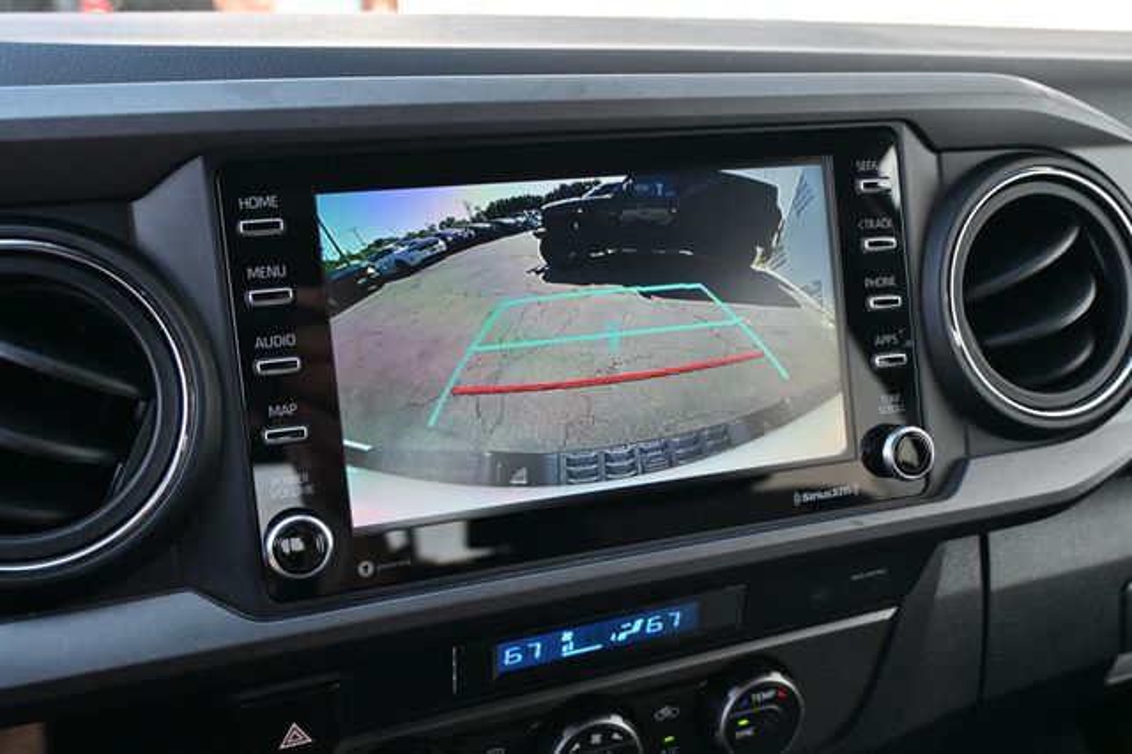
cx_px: 566
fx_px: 1037
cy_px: 377
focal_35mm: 33
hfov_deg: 57.2
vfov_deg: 39.9
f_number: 4
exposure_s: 1/125
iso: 400
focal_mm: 22
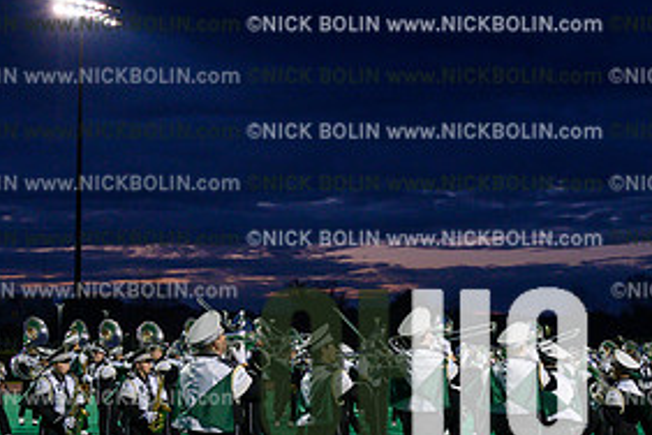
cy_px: 398
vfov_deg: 17.7
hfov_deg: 26.5
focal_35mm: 76
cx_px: 423
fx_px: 1376
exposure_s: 1/250
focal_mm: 37
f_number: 5
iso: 1600
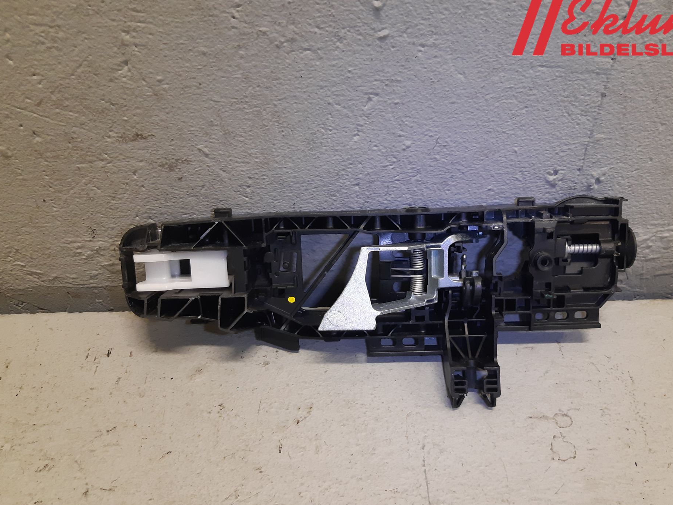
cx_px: 361
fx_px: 564
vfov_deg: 48.2
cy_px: 275
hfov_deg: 61.6
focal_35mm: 29
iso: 160
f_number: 1.7
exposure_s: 1/50
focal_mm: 3.93
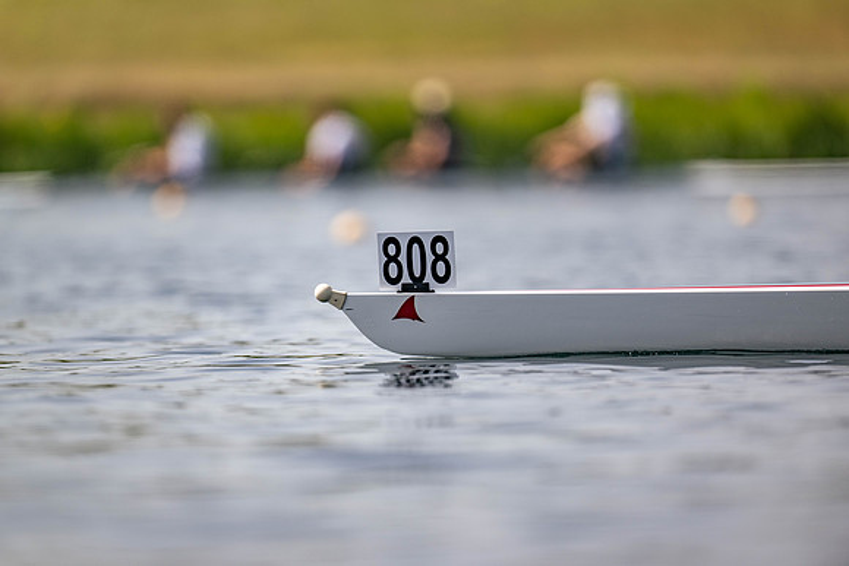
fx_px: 14153
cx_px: 424
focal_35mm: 600
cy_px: 283
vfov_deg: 2.3
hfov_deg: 3.4
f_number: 4
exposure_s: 1/2500
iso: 110
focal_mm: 600
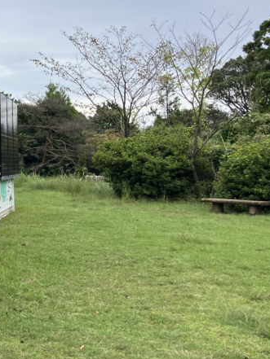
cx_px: -97
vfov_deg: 29.7
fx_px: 676
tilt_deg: +2.5
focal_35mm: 65
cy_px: 142
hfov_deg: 20.3
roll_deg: +0.6
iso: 32
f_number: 1.8
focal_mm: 3.99
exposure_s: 1/511
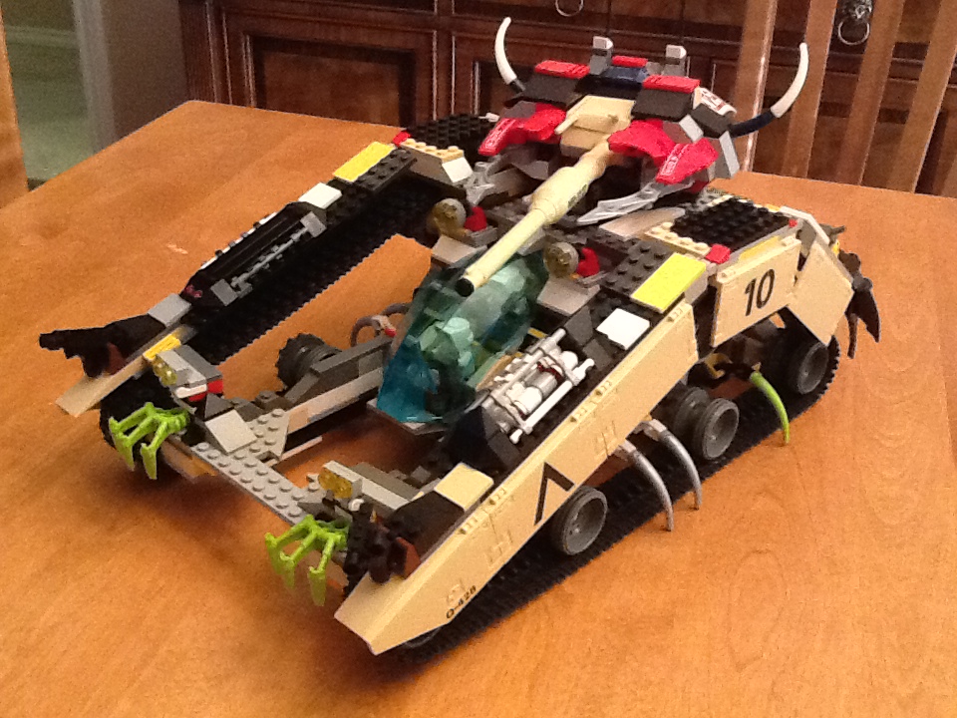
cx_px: 478
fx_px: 885
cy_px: 359
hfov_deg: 56.8
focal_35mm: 32
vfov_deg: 44.2
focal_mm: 2.03
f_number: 2.4
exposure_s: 1/17
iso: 400
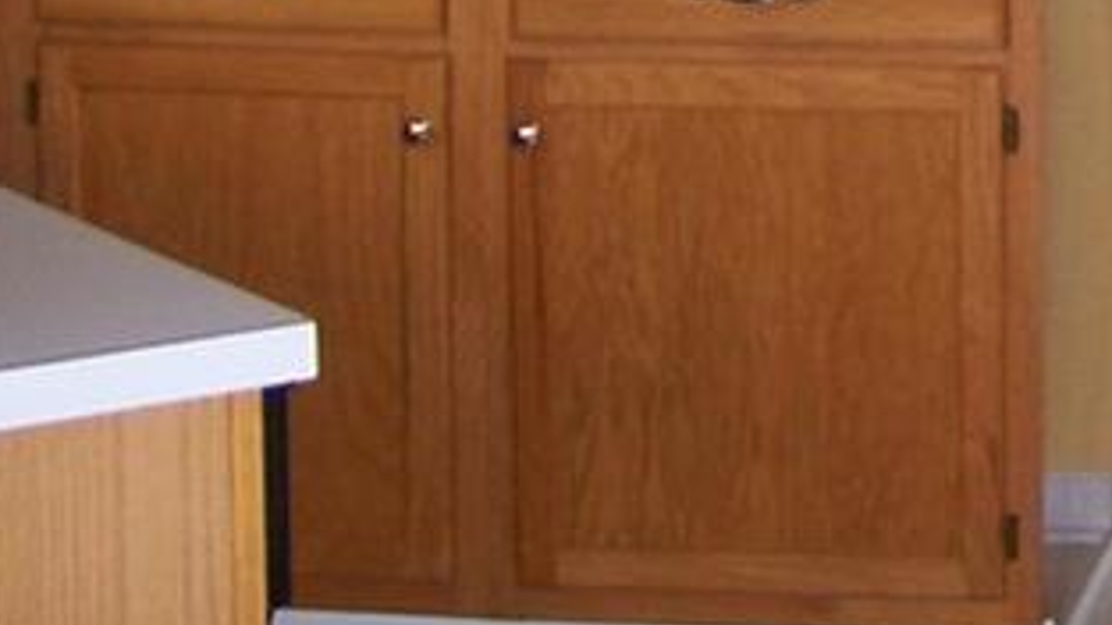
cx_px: 1570
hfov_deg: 15.7
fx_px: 3774
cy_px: -447
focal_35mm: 128
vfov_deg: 9.1
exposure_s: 1/40
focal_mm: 6
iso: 125
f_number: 2.8
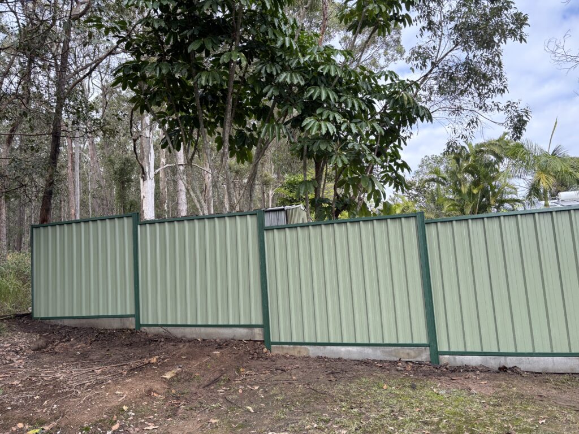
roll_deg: +5.2
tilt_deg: +6.9
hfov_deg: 67.3
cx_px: 290
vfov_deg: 53.1
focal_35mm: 26
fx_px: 435
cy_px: 217
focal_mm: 5.96
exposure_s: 1/502
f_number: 1.6
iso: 50
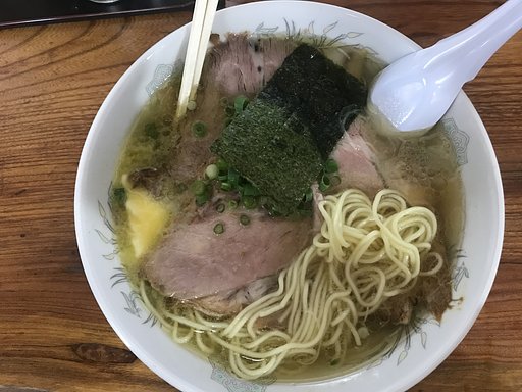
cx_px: 261
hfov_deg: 63.4
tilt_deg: -78.1
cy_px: 196
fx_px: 422
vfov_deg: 49.7
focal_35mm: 28
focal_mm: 3.99
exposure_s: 1/17
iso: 100
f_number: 1.8
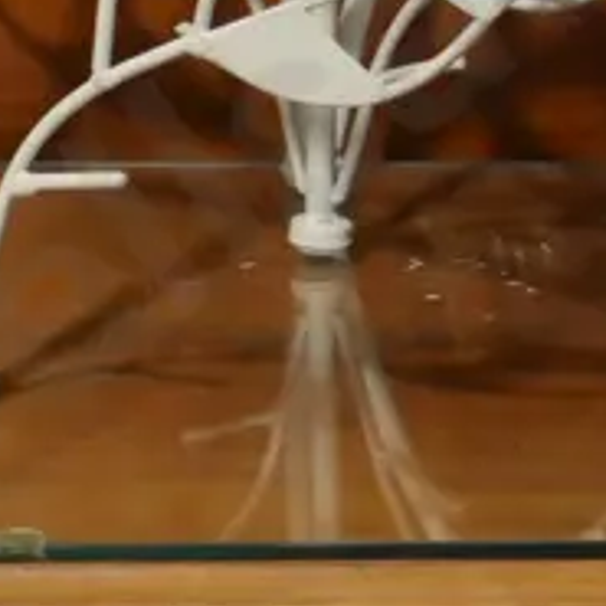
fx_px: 5625
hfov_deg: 6.2
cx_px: 580
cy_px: -75
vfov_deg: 6.1
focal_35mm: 284
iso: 2500
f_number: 9
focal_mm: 29
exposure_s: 1/60
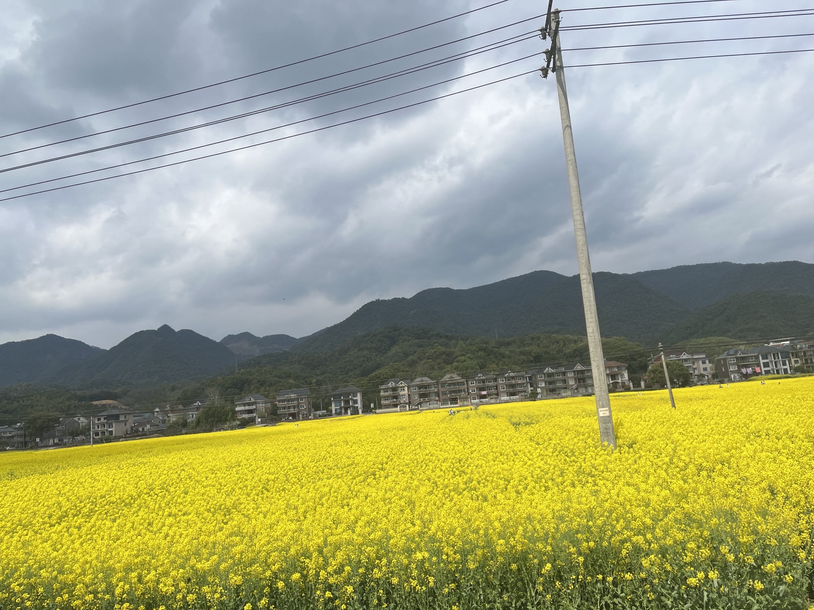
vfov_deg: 53.1
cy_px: 305
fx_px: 611
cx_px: 407
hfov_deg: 67.3
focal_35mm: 26
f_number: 1.6
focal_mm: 5.1
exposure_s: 1/4310
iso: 50
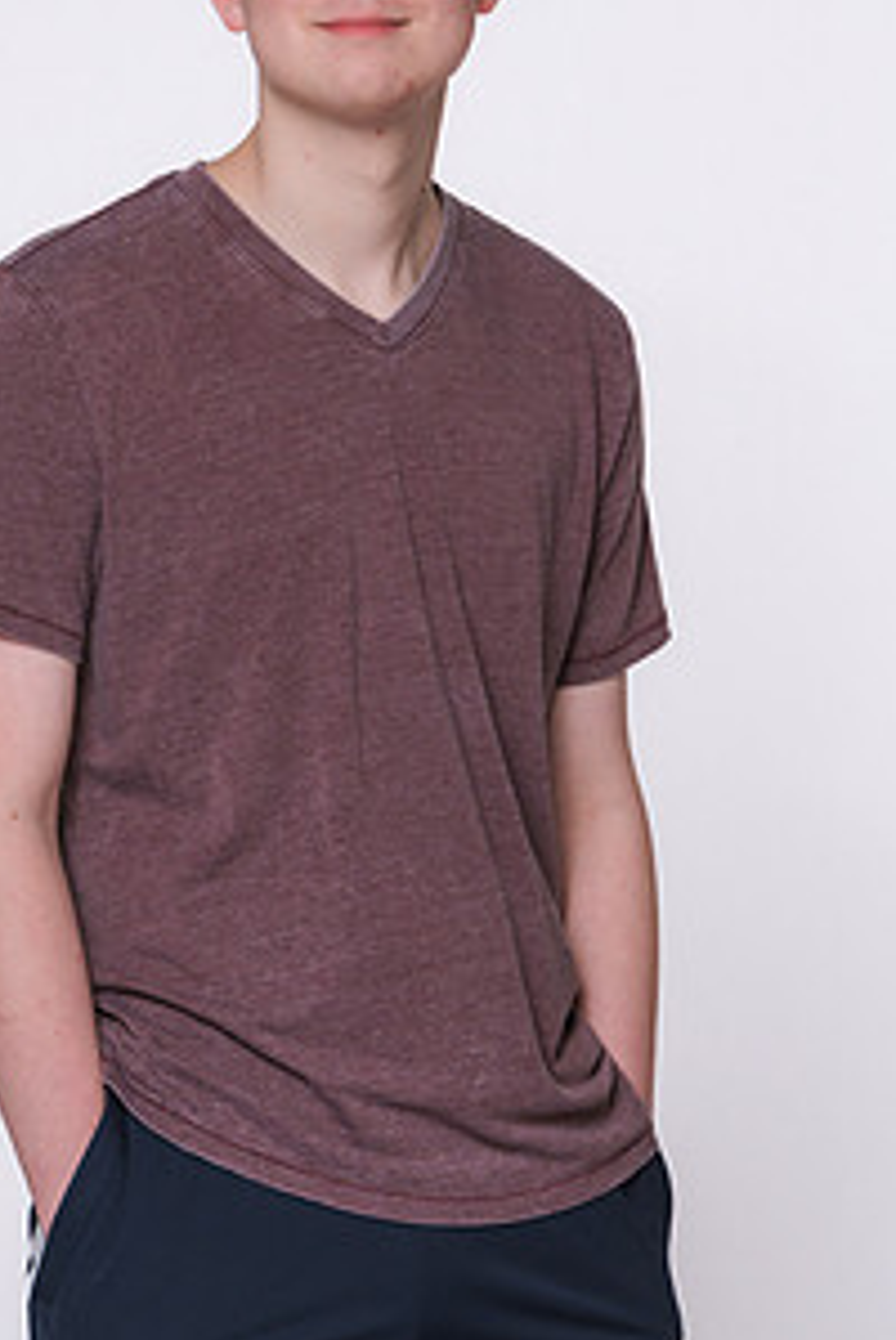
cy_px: 538
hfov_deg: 5.9
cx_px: 260
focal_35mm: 233
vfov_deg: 8.8
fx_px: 8678
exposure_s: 1/400
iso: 400
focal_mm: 155
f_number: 7.1
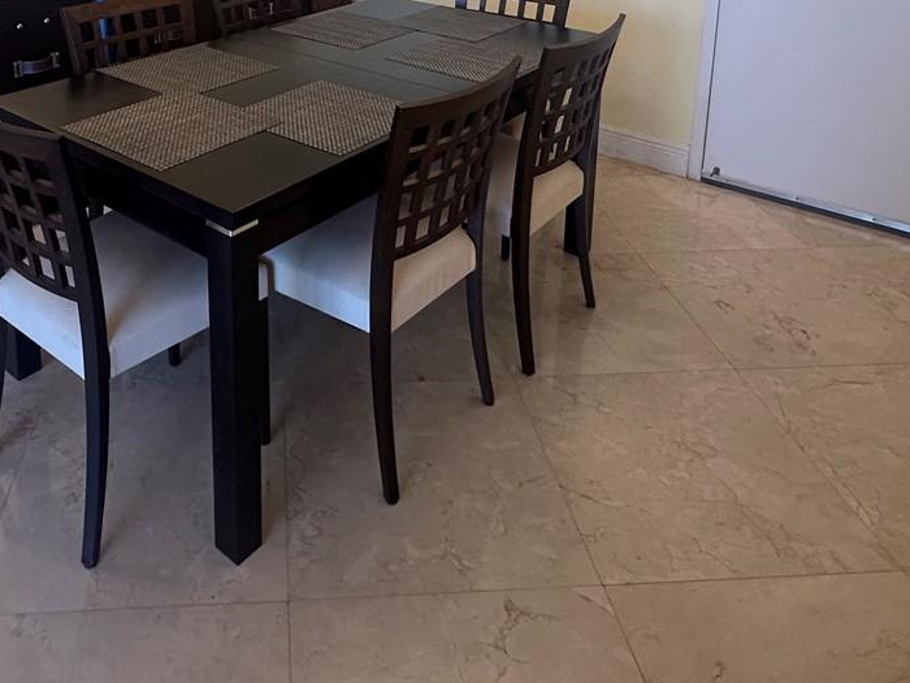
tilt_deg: -11.5
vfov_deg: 38.7
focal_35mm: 32
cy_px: -12
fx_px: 841
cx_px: 315
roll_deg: -0.1
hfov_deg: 55.8
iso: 200
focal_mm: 2.22
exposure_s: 1/120
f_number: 2.2
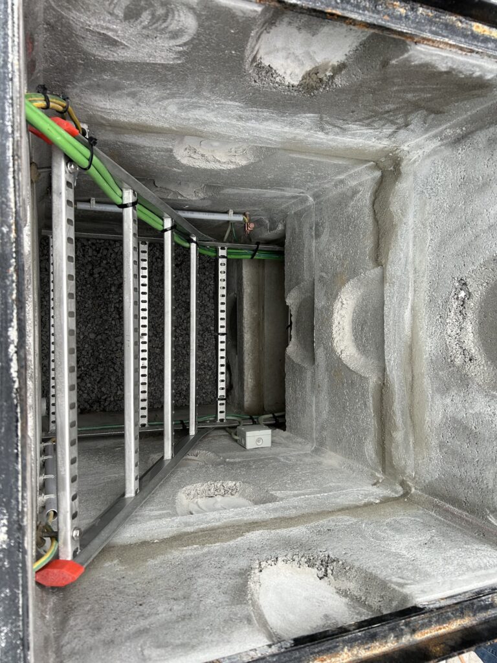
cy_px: 332
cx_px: 248
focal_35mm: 26
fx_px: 498
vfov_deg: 67.3
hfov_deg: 53.1
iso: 125
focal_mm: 5.7
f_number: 1.5
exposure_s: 1/91
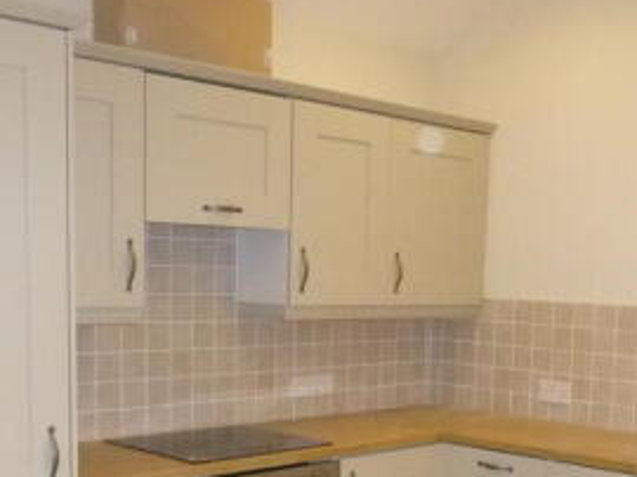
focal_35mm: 54
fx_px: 993
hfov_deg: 35.4
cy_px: 410
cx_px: 386
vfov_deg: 26.3
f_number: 3.3
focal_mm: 4.3
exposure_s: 1/60
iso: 800
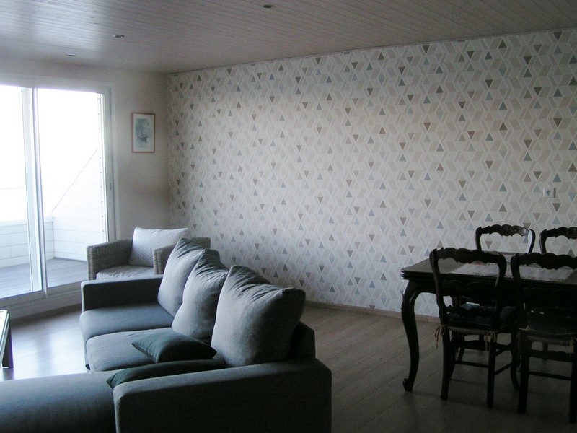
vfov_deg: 37.7
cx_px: 288
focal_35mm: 38
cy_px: 216
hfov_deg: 49.0
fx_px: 633
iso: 100
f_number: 2.8
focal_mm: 5.8
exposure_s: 1/40
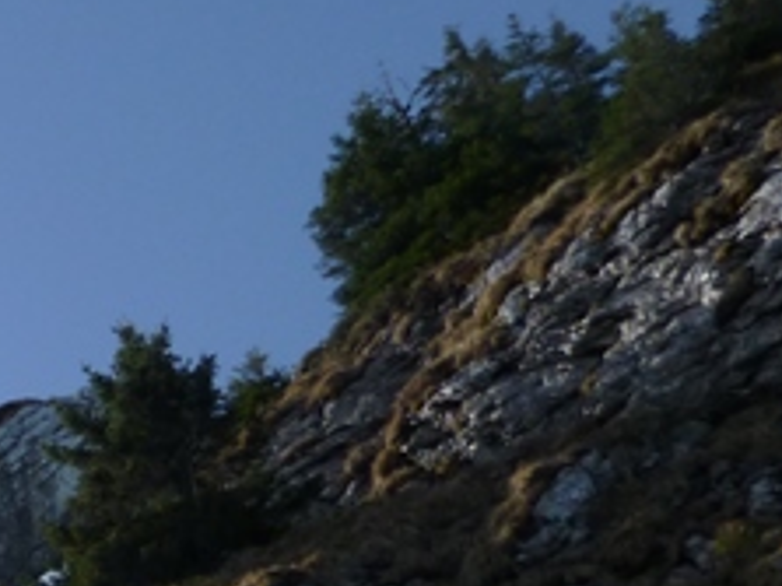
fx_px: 1942
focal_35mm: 86
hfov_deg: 20.0
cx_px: -351
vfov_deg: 15.7
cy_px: 898
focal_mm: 4.3
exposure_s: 1/1300
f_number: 3.3
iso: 100
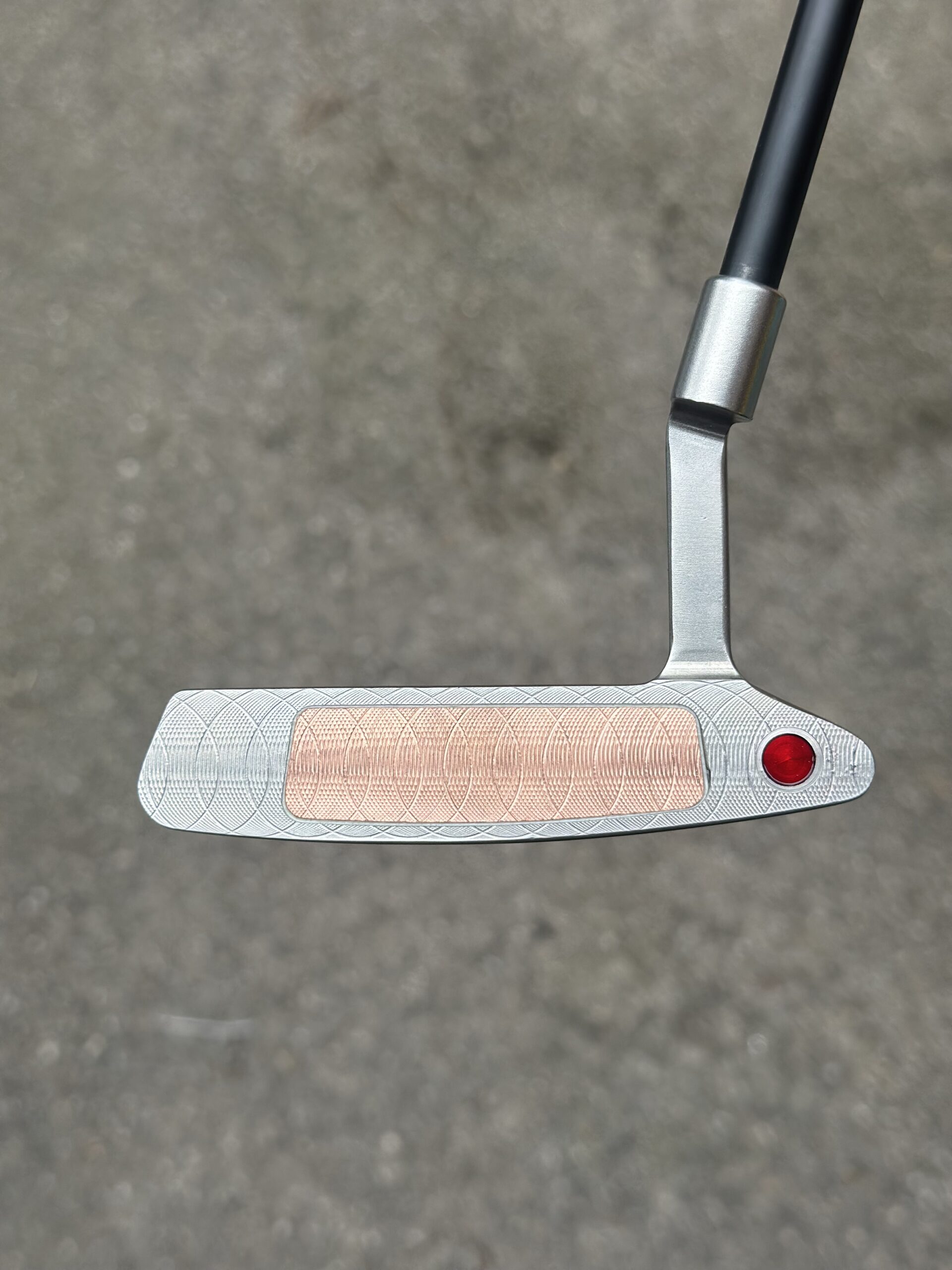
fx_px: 1760
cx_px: 476
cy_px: 635
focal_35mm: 48
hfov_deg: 30.3
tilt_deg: -59.7
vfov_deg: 39.7
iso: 80
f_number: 1.78
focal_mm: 6.86
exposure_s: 1/1133
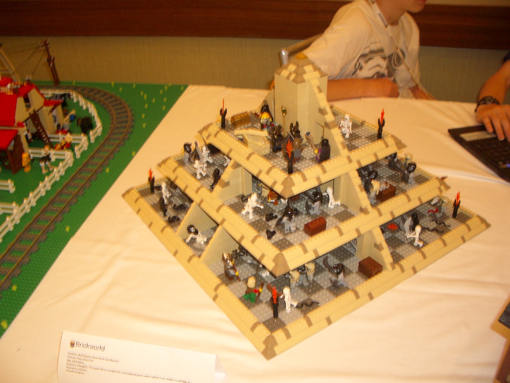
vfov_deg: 40.7
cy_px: 192
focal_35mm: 35
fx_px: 516
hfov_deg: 52.6
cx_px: 255
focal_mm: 5.8
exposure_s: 1/60
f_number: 2.6
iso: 100
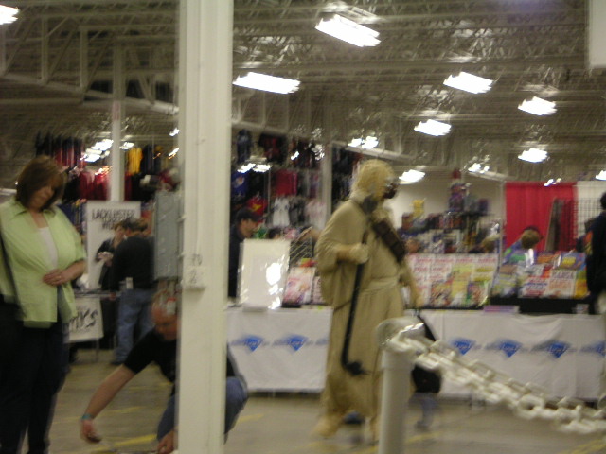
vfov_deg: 13.3
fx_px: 1943
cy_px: 227
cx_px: 303
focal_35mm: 111
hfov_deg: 17.7
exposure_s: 1/8
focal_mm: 14.4
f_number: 3.7
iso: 100
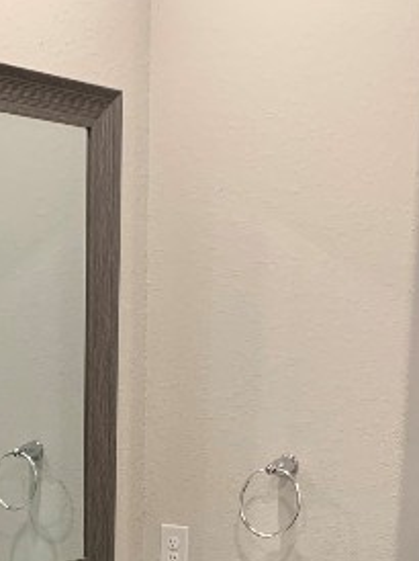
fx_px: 1180
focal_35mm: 73
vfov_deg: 23.8
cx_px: 16
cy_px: 708
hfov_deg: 19.6
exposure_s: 1/60
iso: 100
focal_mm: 4.25
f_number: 1.8
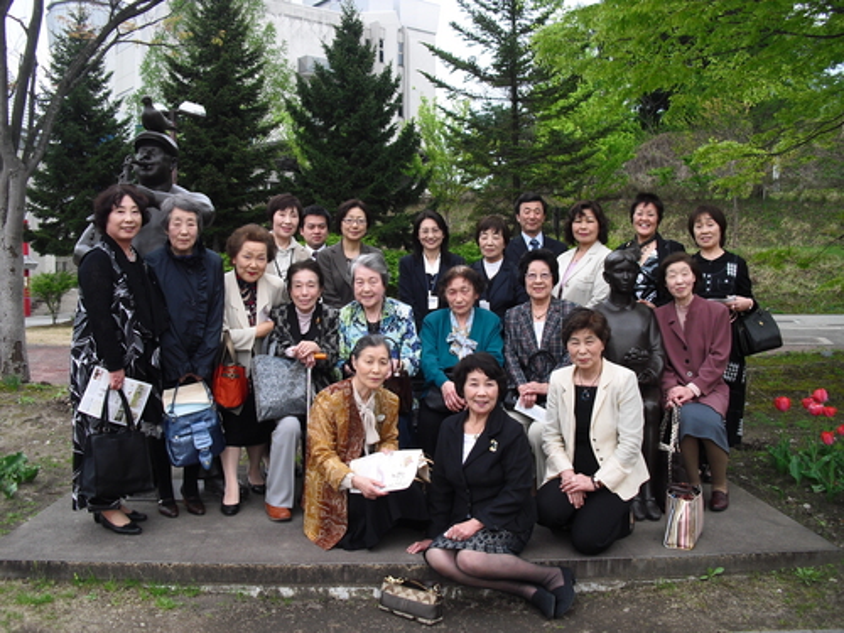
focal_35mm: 36
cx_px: 422
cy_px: 316
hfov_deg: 51.4
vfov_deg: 39.7
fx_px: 878
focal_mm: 6.3
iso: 100
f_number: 3.1
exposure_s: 1/400
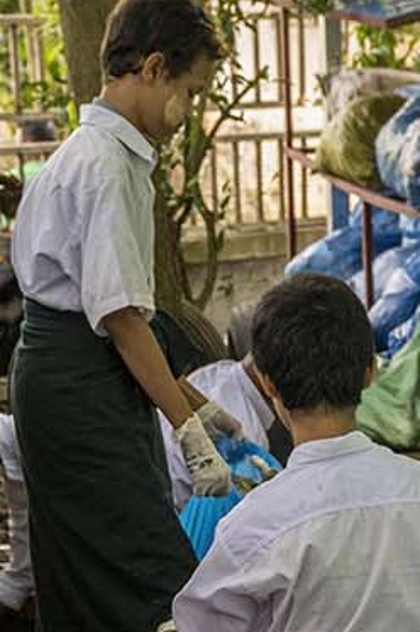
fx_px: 2980
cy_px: 901
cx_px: 664
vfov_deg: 11.7
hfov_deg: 7.9
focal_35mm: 170
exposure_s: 1/200
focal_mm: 44
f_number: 5
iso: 1100
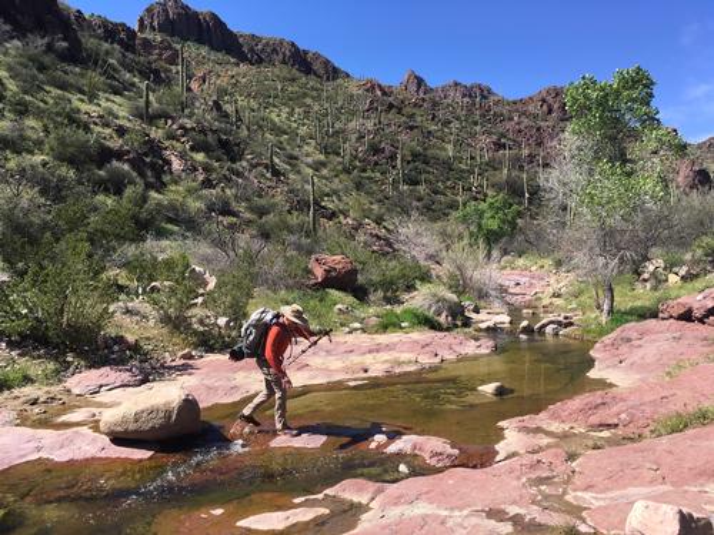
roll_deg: +0.6
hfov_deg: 61.7
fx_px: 598
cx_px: 357
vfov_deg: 48.2
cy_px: 268
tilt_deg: -0.5
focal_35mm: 29
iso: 25
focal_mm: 4.15
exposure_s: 1/1054
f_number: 2.2
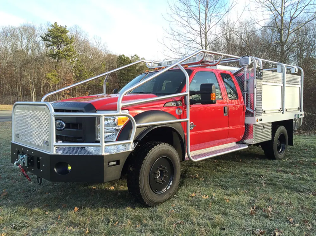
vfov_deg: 48.2
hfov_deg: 61.7
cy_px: 118
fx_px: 265
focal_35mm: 29
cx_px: 158
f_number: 2.2
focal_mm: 4.15
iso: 32
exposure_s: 1/383
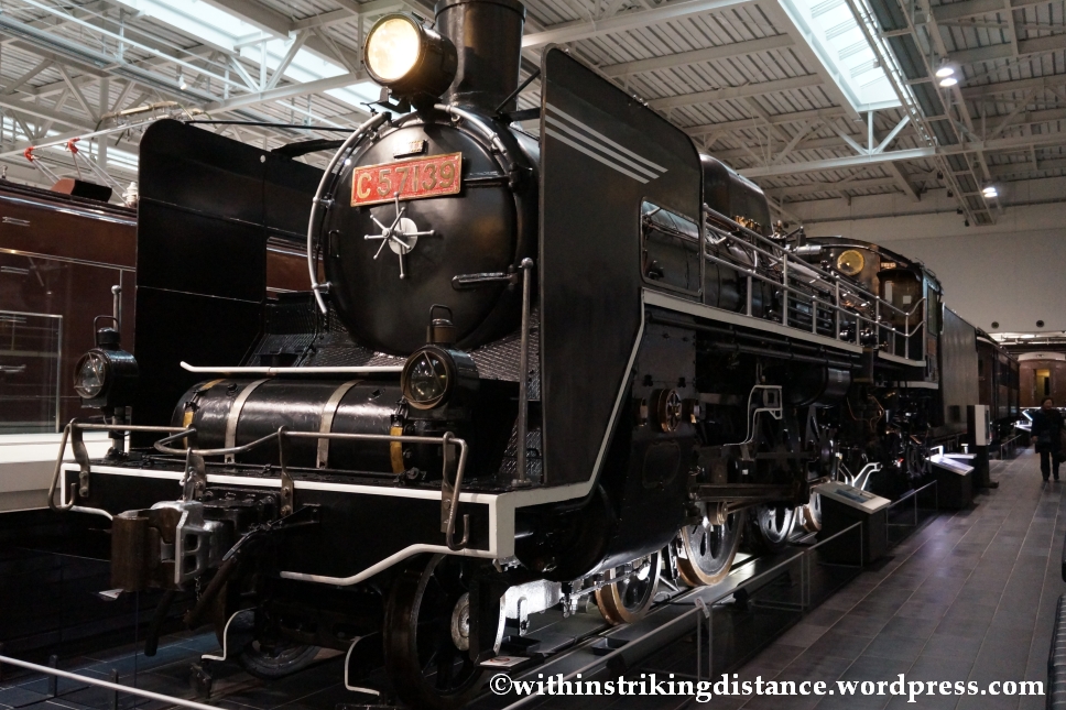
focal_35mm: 33
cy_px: 350
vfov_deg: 40.5
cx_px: 522
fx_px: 963
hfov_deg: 57.9
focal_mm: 21
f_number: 4
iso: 3200
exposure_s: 1/100
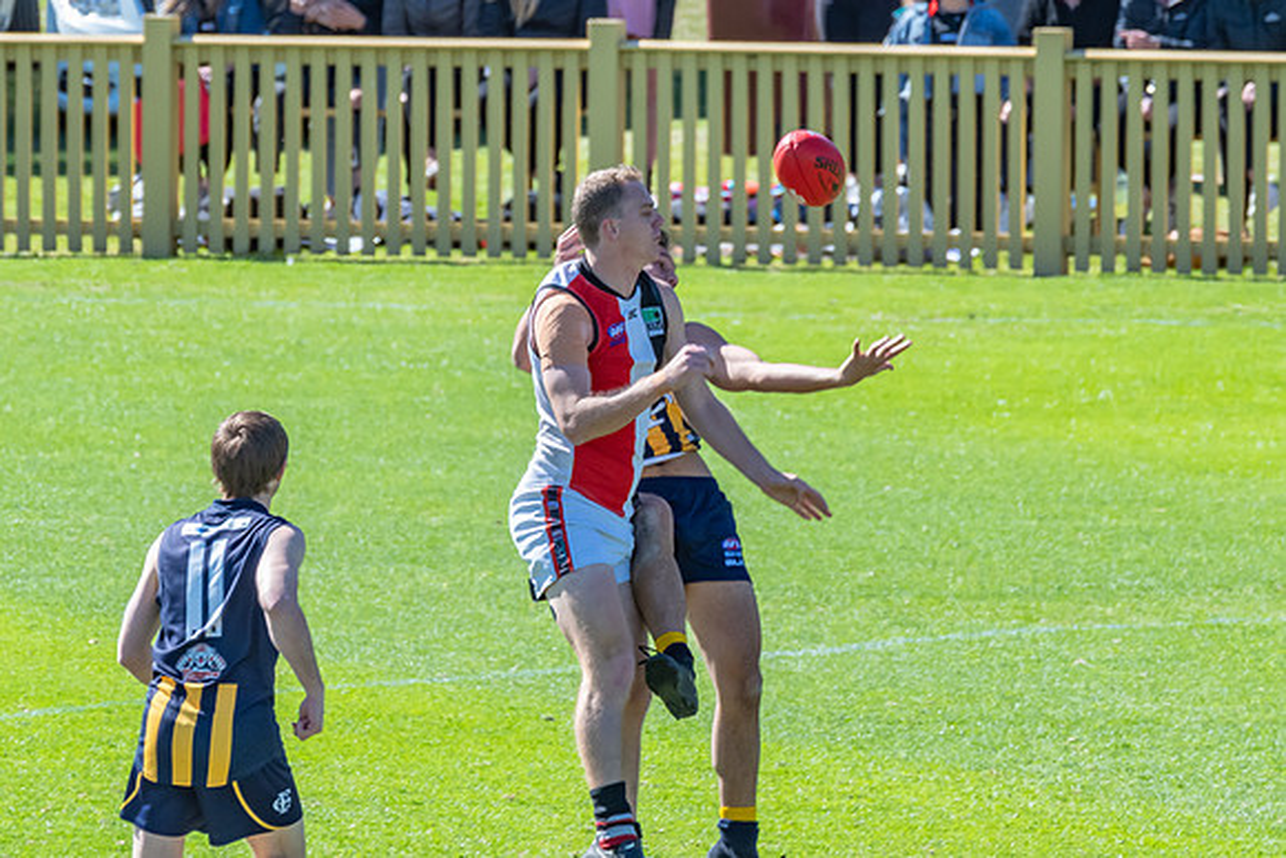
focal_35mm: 1025
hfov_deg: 2.0
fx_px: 36611
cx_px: 761
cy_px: 275
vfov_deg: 1.3
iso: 800
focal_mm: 500
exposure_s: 1/640
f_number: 14
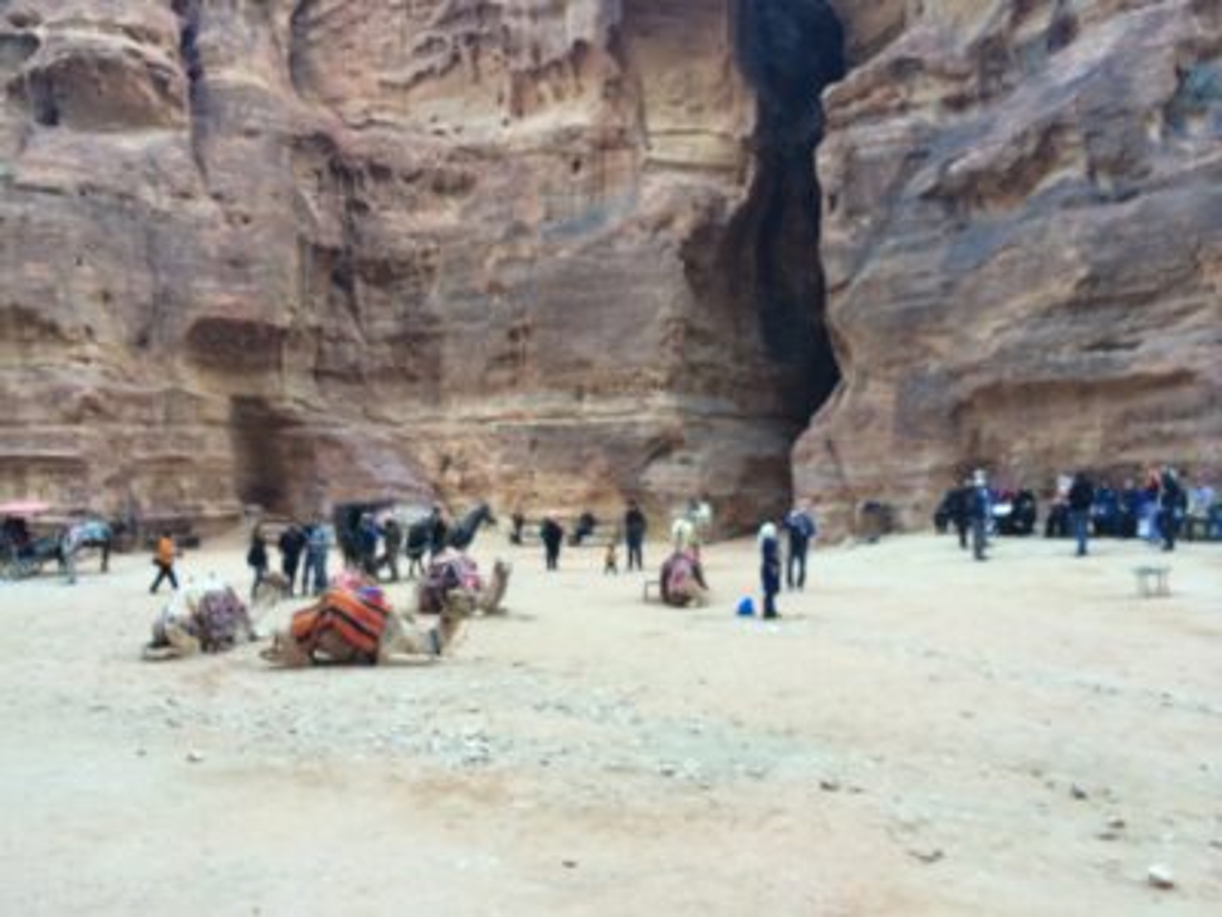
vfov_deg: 46.8
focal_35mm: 30
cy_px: 458
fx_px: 1059
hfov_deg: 60.0
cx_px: 611
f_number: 2.2
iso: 64
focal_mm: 4.12
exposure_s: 1/30
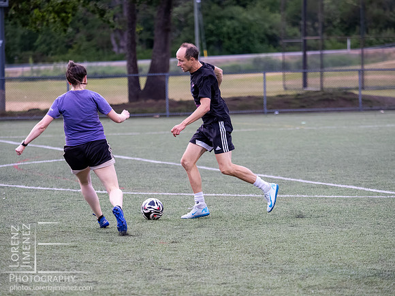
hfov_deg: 9.0
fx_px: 2510
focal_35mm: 220
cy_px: 148
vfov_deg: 6.8
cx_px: 198
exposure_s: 1/1000
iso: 2000
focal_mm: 110
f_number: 2.8
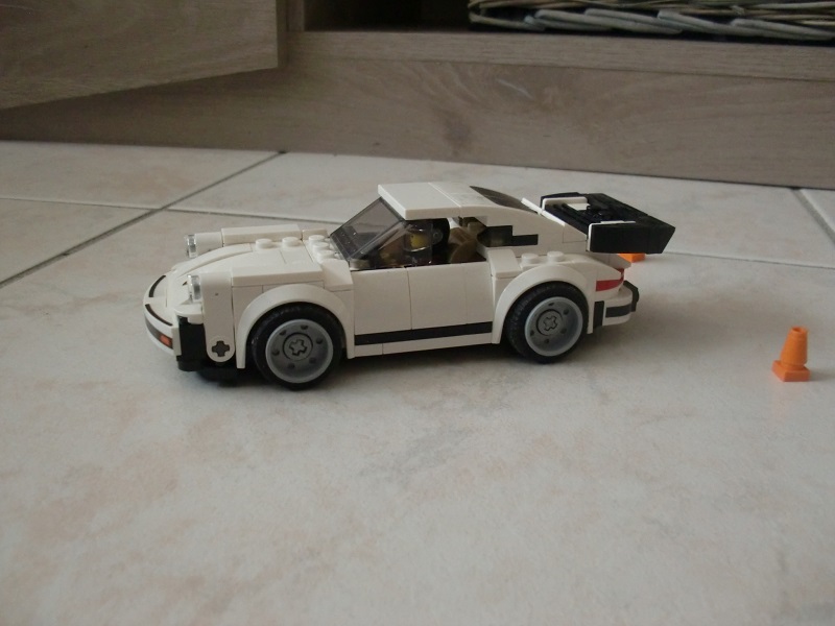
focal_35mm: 36
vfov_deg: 39.7
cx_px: 418
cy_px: 313
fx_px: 868
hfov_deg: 51.4
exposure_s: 1/60
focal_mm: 6.3
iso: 500
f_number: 2.8
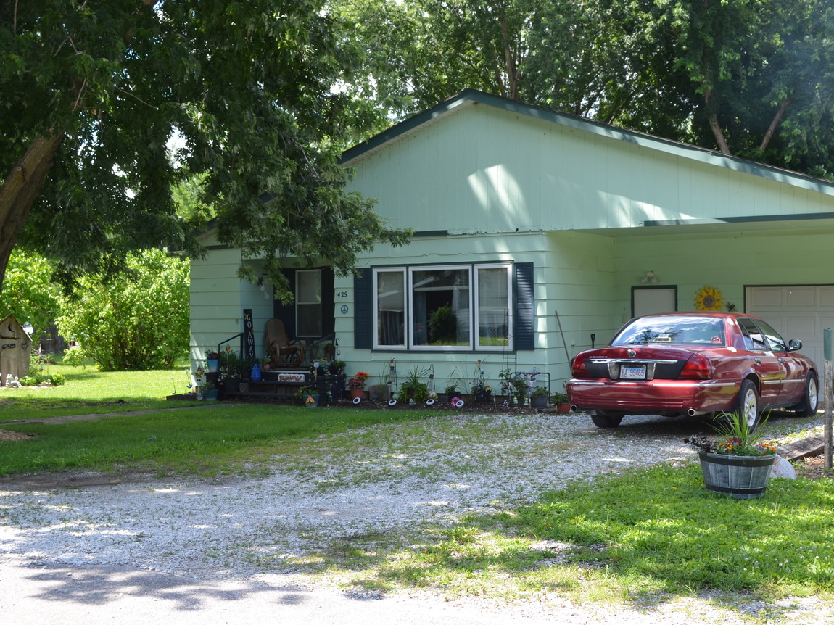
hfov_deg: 38.9
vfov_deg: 29.7
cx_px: 457
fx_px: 1180
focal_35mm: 49
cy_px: 301
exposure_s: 1/200
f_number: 7.1
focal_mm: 24
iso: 200
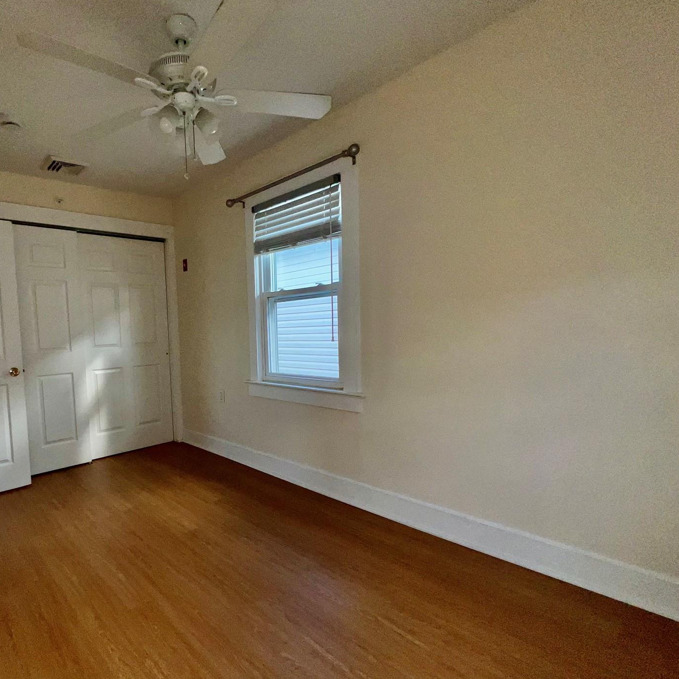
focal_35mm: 17
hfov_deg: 80.9
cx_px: 222
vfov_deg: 83.9
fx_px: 377
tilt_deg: -4.8
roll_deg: +2.1
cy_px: 360
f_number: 1.8
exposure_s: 1/215
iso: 25
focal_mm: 1.57
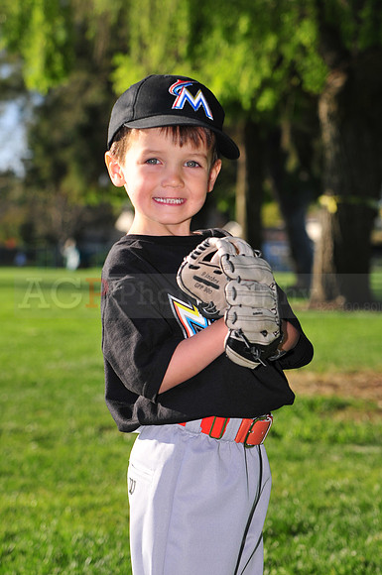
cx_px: 191
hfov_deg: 12.1
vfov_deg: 18.2
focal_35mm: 112
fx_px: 1796
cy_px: 288
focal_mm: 75
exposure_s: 1/1000
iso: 200
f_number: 4.5
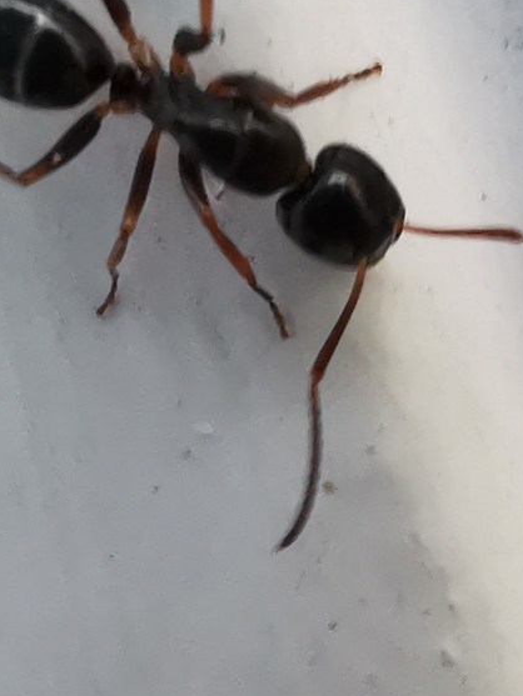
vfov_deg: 21.1
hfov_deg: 15.9
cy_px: 312
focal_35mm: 93
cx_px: 298
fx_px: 1873
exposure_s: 1/50
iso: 200
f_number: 2.2
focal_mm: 2.26
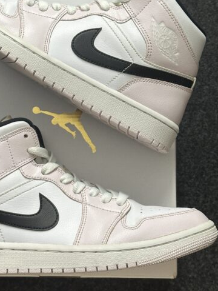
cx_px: 70
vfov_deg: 24.4
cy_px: 119
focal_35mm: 80
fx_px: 672
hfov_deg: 18.4
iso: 160
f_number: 1.78
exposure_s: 1/50
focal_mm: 6.86
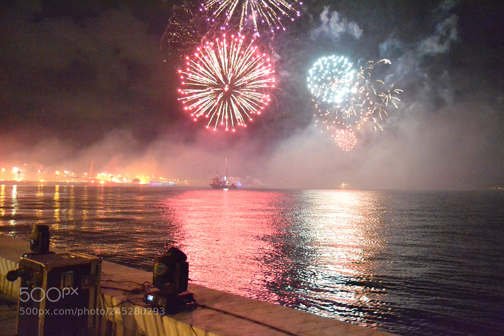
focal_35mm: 27
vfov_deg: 47.9
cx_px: 252
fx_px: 378
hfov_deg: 67.4
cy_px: 168
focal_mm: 18
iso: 12800
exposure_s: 1/30
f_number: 3.5
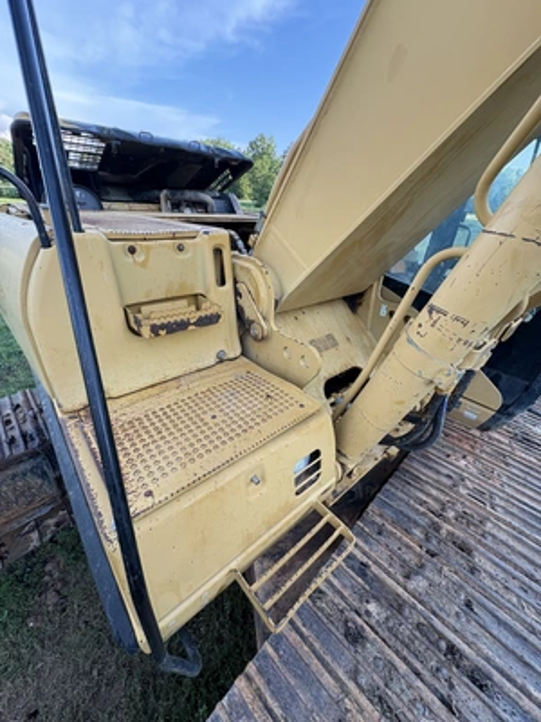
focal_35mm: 14
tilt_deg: -28.4
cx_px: 270
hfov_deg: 85.7
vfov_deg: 102.1
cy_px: 361
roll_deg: -5.3
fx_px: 292
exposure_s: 1/110
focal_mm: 2.22
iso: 40
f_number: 2.2
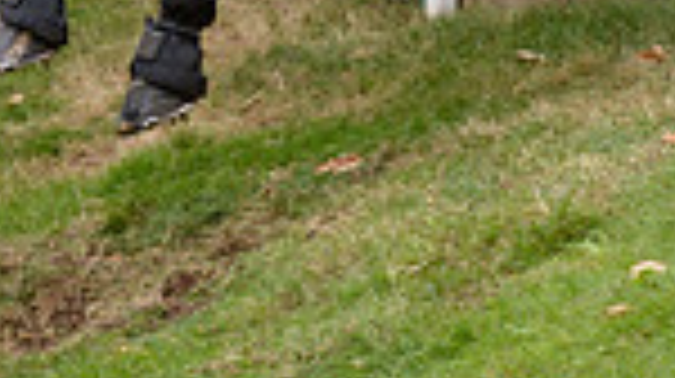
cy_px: -774
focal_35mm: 669
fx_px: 11961
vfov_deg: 1.8
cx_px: 270
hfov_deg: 3.2
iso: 1250
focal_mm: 165
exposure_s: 1/800
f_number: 5.6
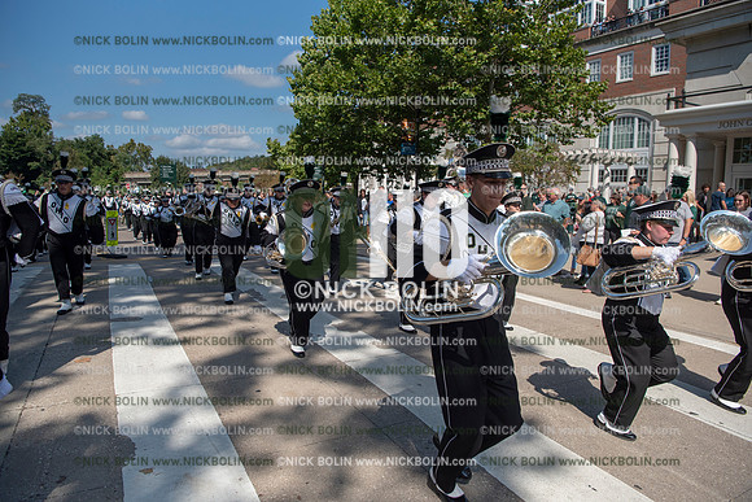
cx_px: 376
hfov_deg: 73.7
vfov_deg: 53.2
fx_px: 501
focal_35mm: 24
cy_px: 251
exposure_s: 1/4000
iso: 400
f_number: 5
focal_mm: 24
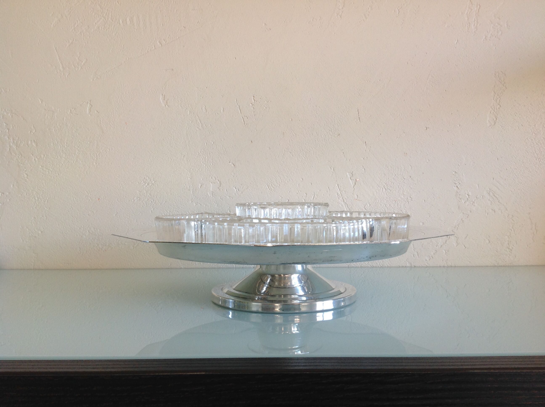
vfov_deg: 40.6
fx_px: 550
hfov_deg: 52.7
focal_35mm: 35
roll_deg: +0.5
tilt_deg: -1.3
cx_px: 272
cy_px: 204
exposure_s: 1/30
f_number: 2.4
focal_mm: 4.28
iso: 50
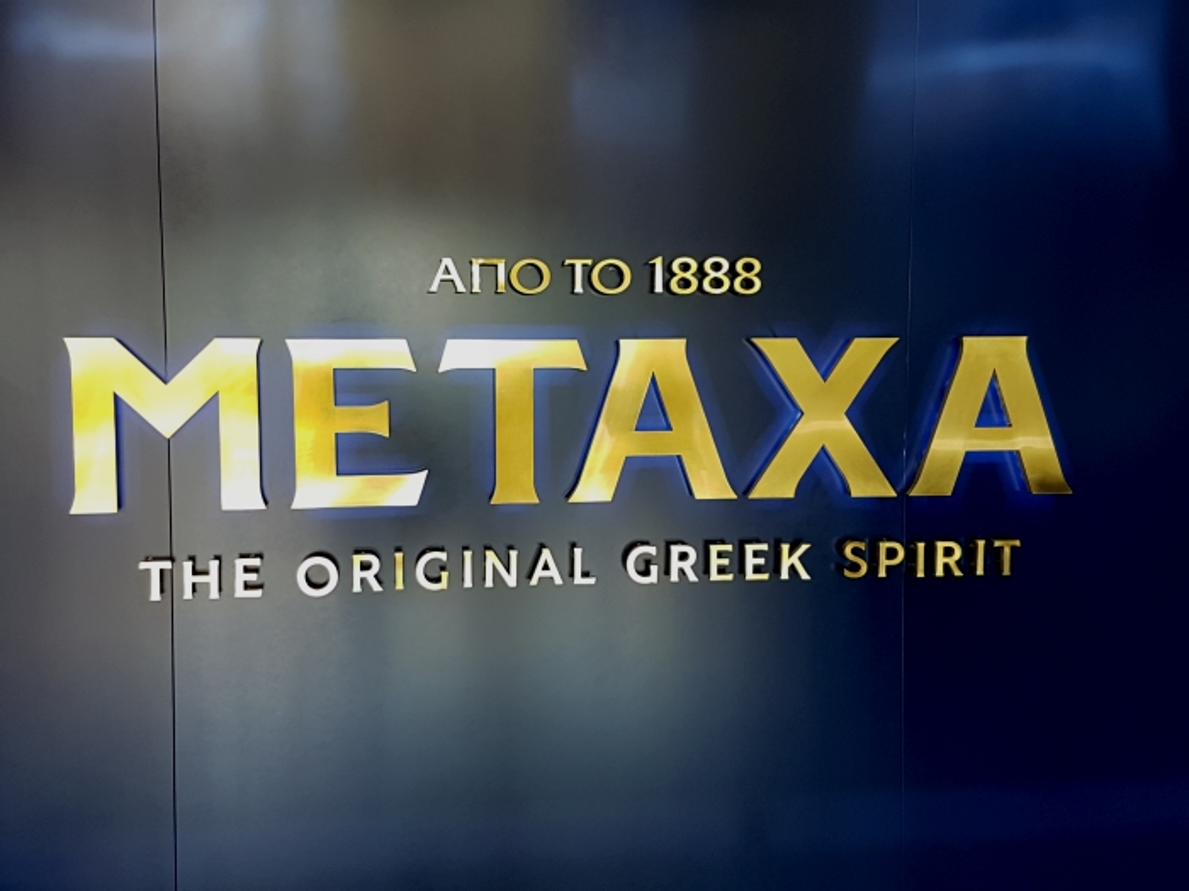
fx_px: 893
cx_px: 594
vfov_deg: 53.1
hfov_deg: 67.3
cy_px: 446
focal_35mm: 26
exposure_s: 1/100
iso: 50
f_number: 1.7
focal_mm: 4.2
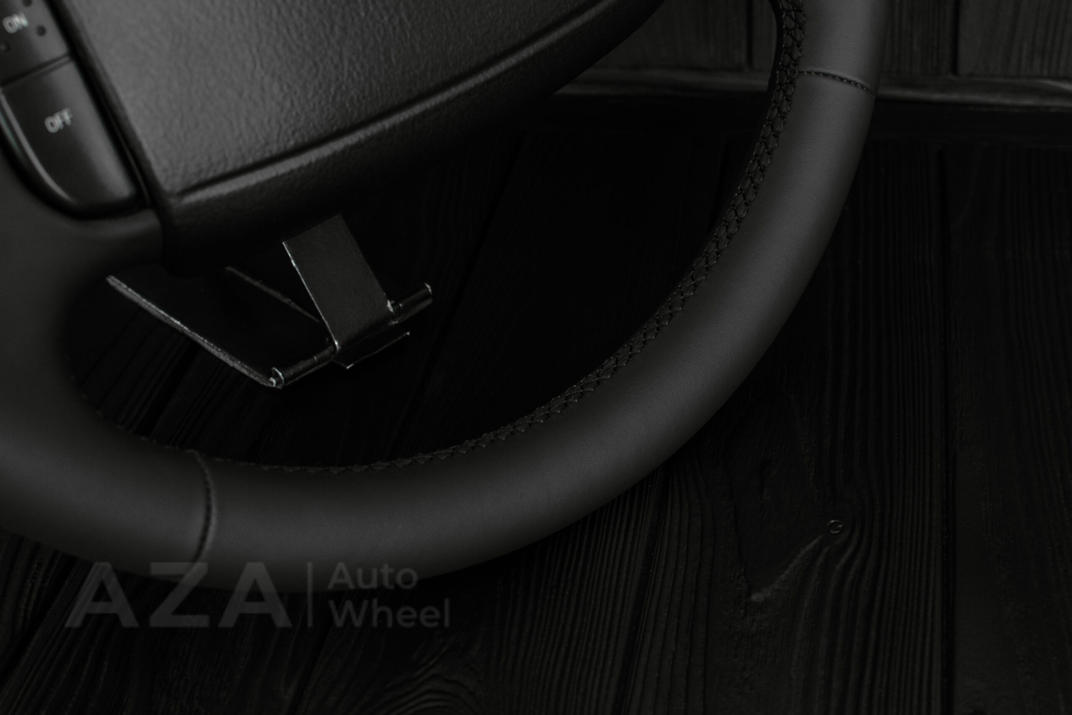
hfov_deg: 37.8
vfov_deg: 25.8
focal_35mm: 52
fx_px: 1563
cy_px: 358
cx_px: 536
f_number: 6.3
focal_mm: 35
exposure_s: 1/125
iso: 500
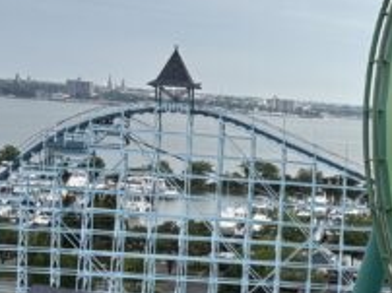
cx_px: 559
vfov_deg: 11.1
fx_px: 1493
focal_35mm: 132
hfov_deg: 14.1
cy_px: 279
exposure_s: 1/1587
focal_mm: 5.96
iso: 50
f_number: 1.6
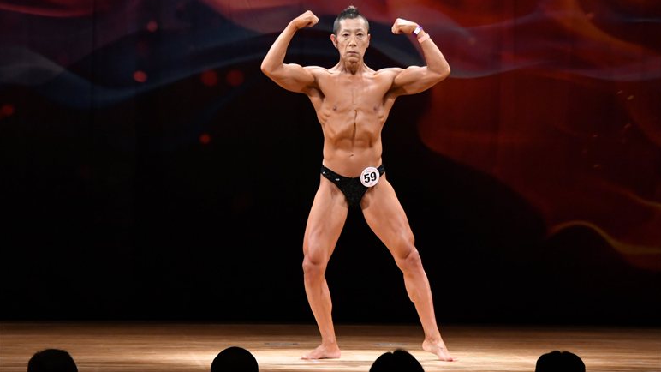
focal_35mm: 228
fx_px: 3996
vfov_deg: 5.3
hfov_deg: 9.5
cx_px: 330
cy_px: 194
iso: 4000
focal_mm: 145
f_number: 5.6
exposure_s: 1/400
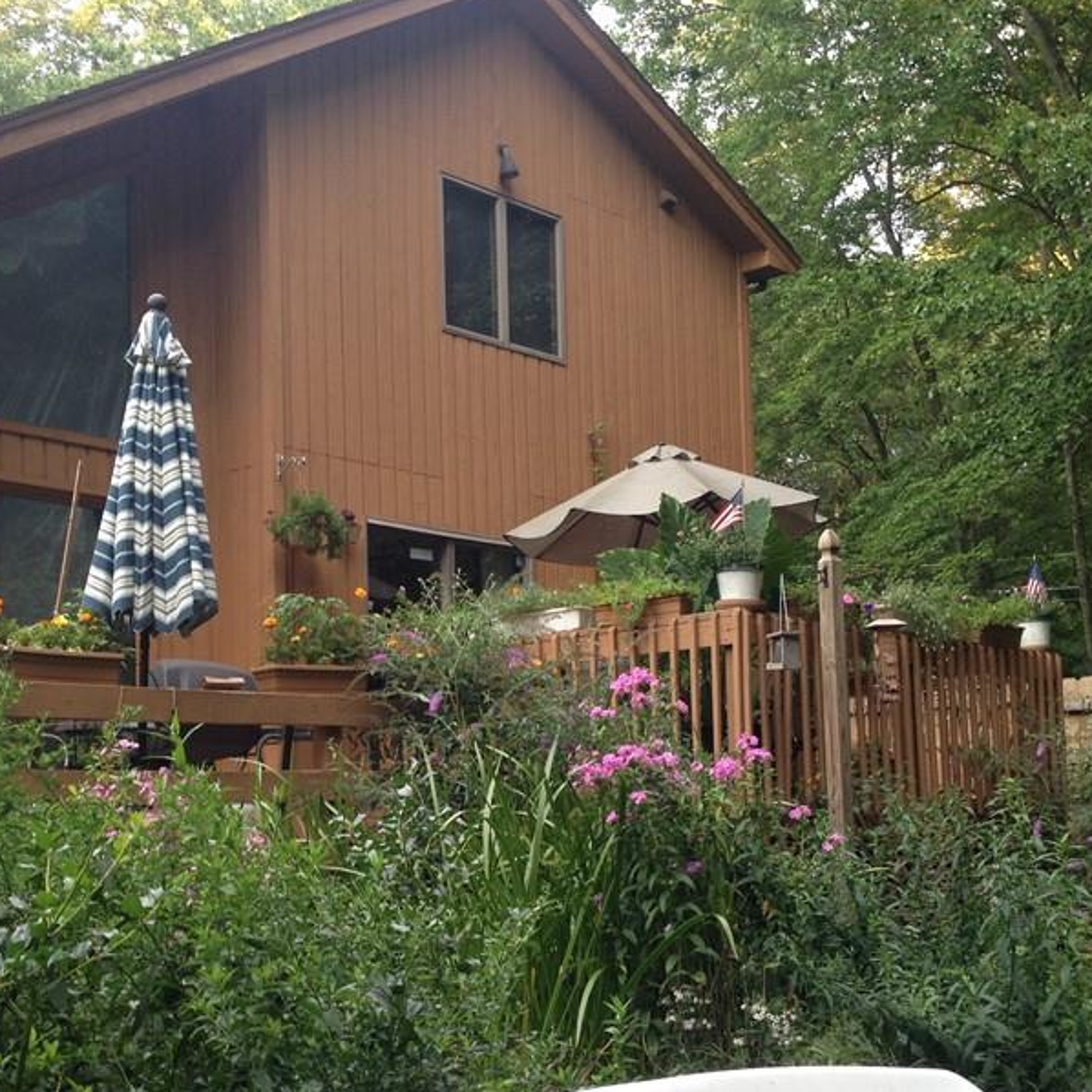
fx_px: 1892
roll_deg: +0.7
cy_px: 690
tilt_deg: +2.7
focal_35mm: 53
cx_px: 471
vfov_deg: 32.0
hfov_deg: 32.2
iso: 50
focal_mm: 4.28
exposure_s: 1/40
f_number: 2.4
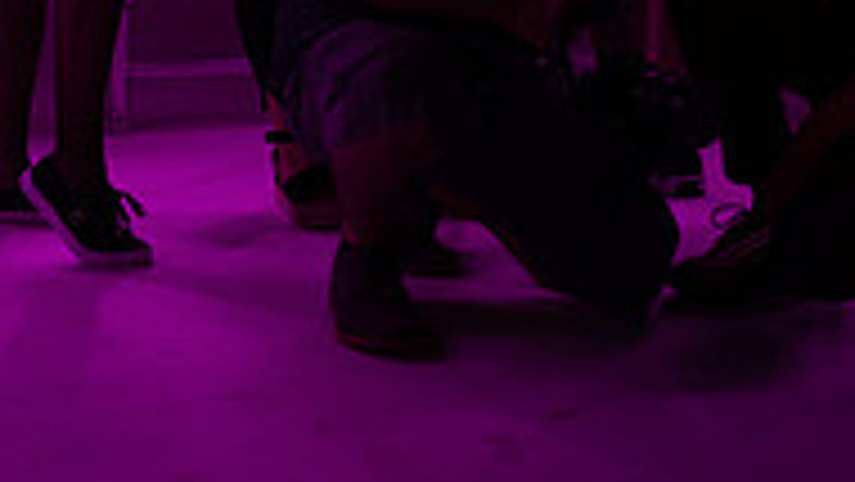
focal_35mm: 93
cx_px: 490
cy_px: -313
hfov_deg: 22.9
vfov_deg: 12.2
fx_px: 2109
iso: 800
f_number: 5.6
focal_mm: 35.6
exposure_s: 1/40
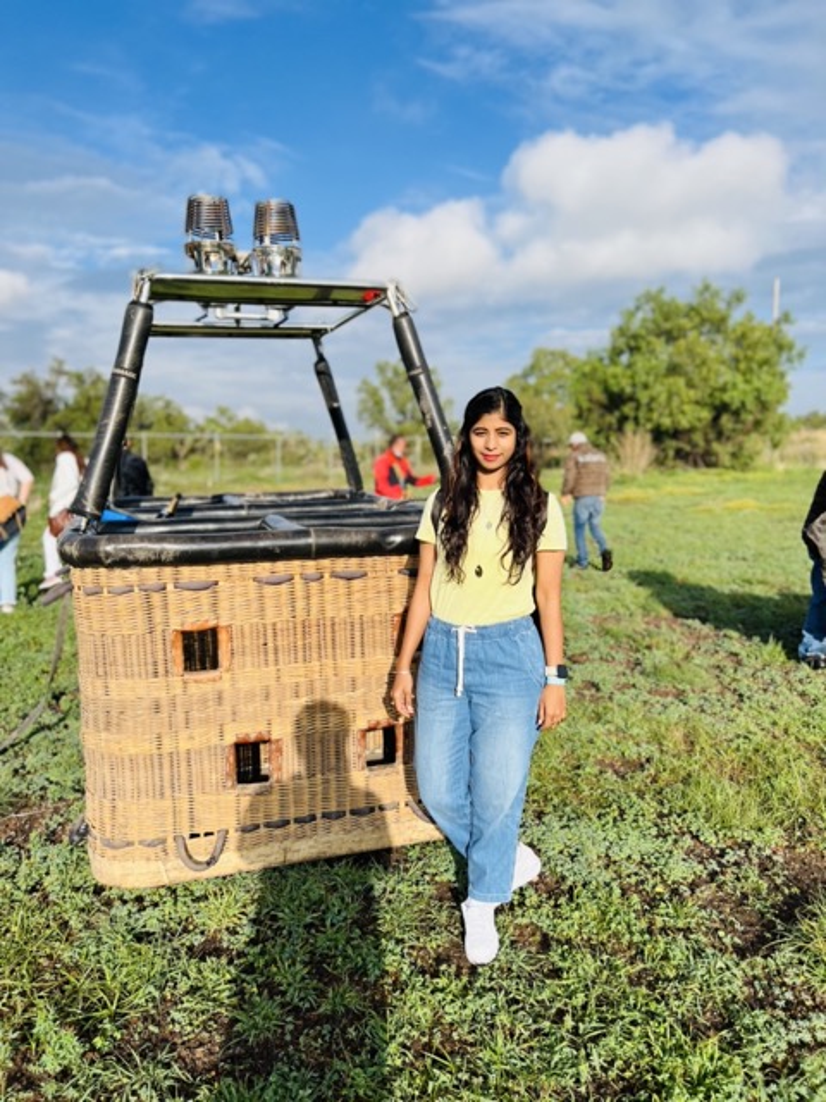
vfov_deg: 67.3
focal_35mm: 26
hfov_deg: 53.1
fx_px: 827
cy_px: 551
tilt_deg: -6.5
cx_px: 413
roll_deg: -1.0
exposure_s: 1/3704
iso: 50
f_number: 1.5
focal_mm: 5.7
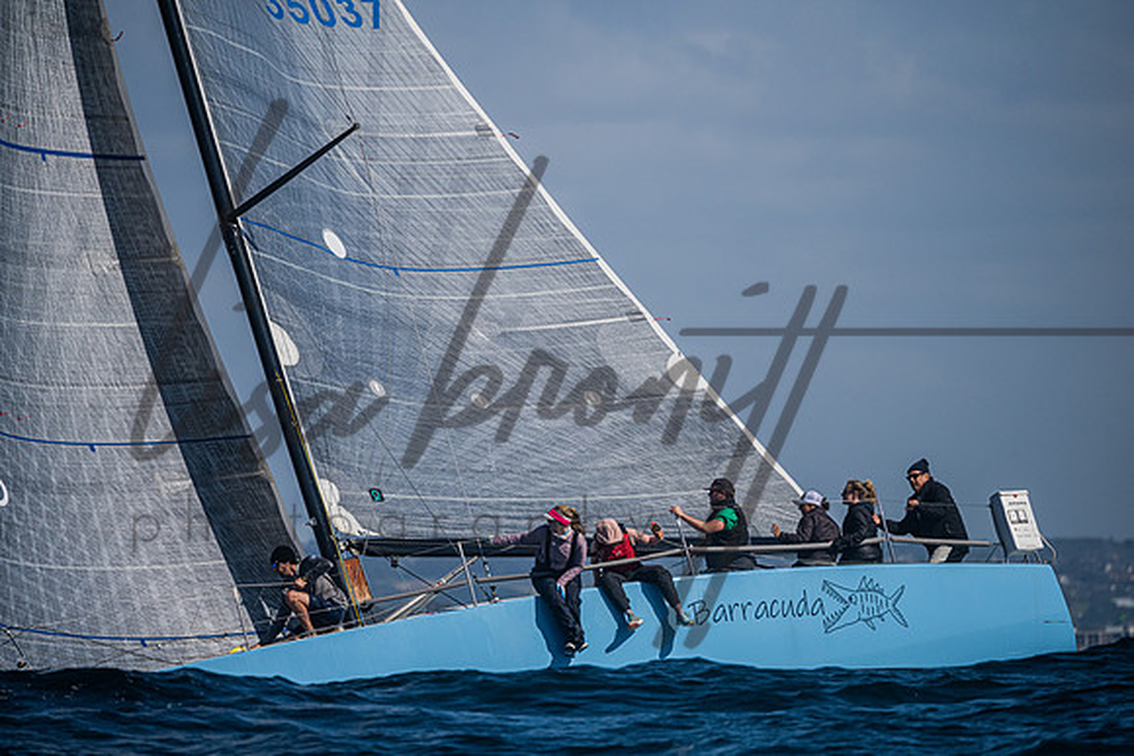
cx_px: 567
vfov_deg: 3.4
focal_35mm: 400
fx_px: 12602
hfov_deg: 5.2
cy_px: 378
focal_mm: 400
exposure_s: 1/8000
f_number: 6.3
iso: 400
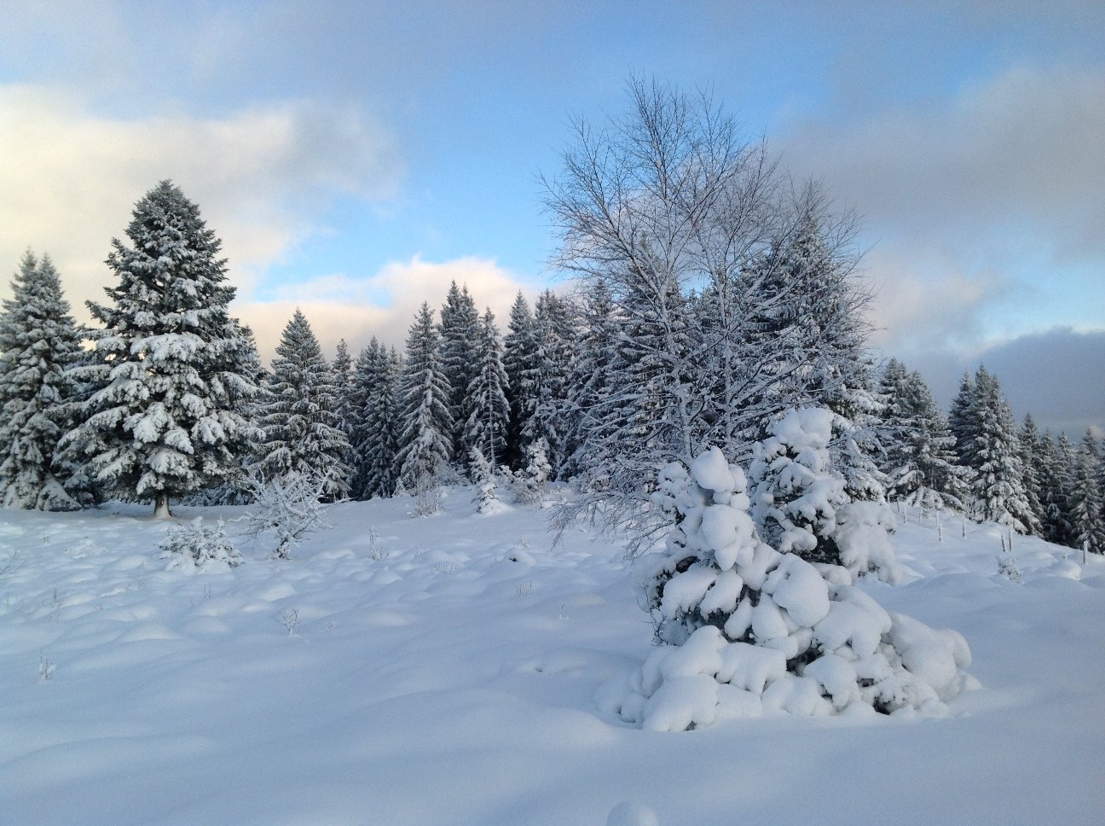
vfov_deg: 40.6
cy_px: 413
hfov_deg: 52.7
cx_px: 552
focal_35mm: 35
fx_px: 1116
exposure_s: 1/737
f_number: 2.4
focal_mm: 4.28
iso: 50
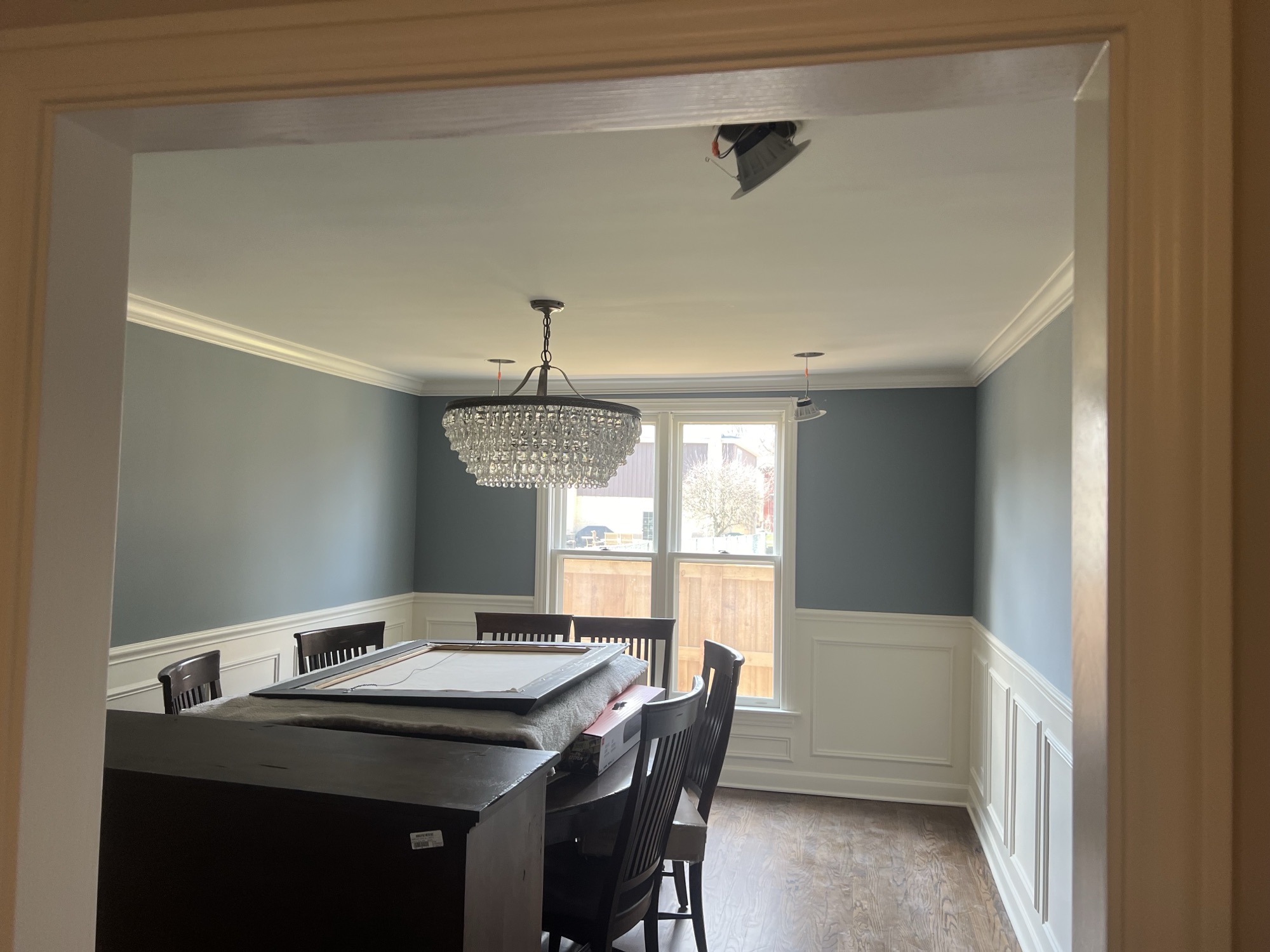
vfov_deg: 53.1
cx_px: 635
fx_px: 954
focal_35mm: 26
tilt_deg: +2.7
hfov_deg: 67.3
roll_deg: -0.9
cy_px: 476
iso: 100
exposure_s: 1/120
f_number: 1.5
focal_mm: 5.7
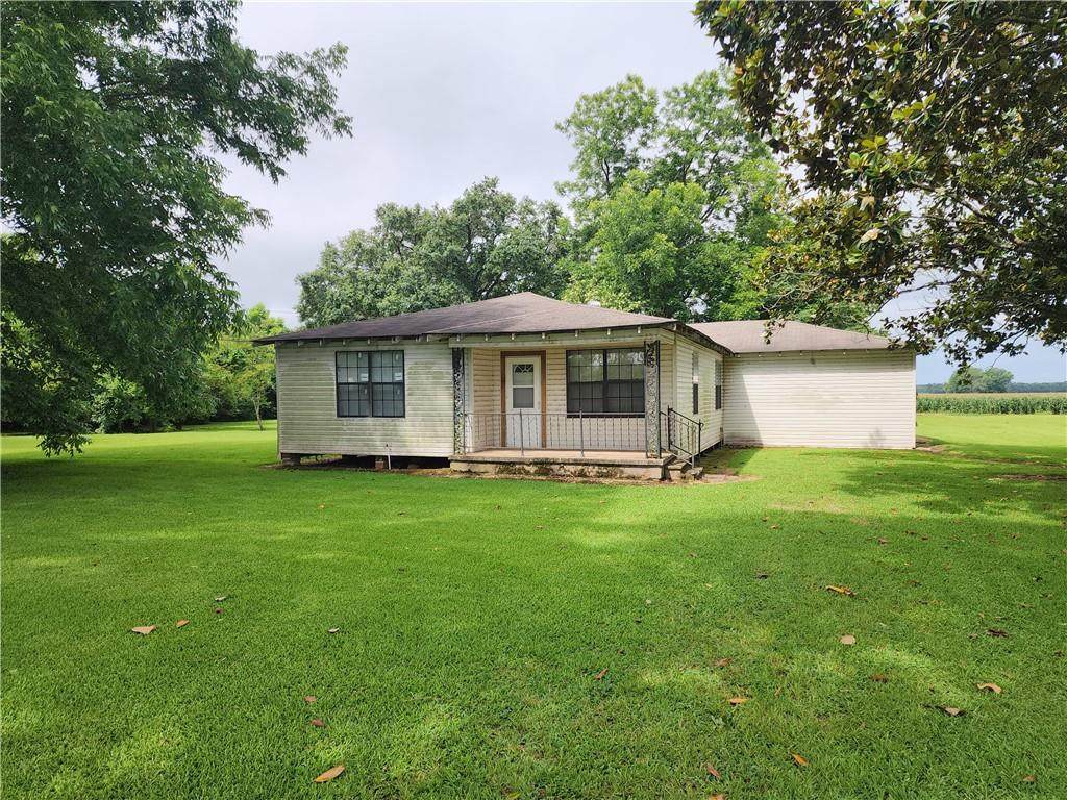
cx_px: 534
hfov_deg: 73.9
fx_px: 709
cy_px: 400
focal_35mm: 23
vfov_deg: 58.9
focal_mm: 6.4
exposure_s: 1/692
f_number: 1.8
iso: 12
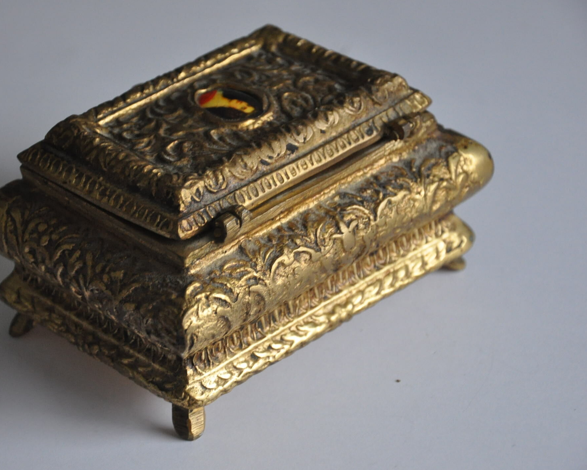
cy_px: 235
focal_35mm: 119
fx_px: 2068
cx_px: 246
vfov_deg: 13.0
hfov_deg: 16.1
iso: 1600
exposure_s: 1/50
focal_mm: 70
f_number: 5.3
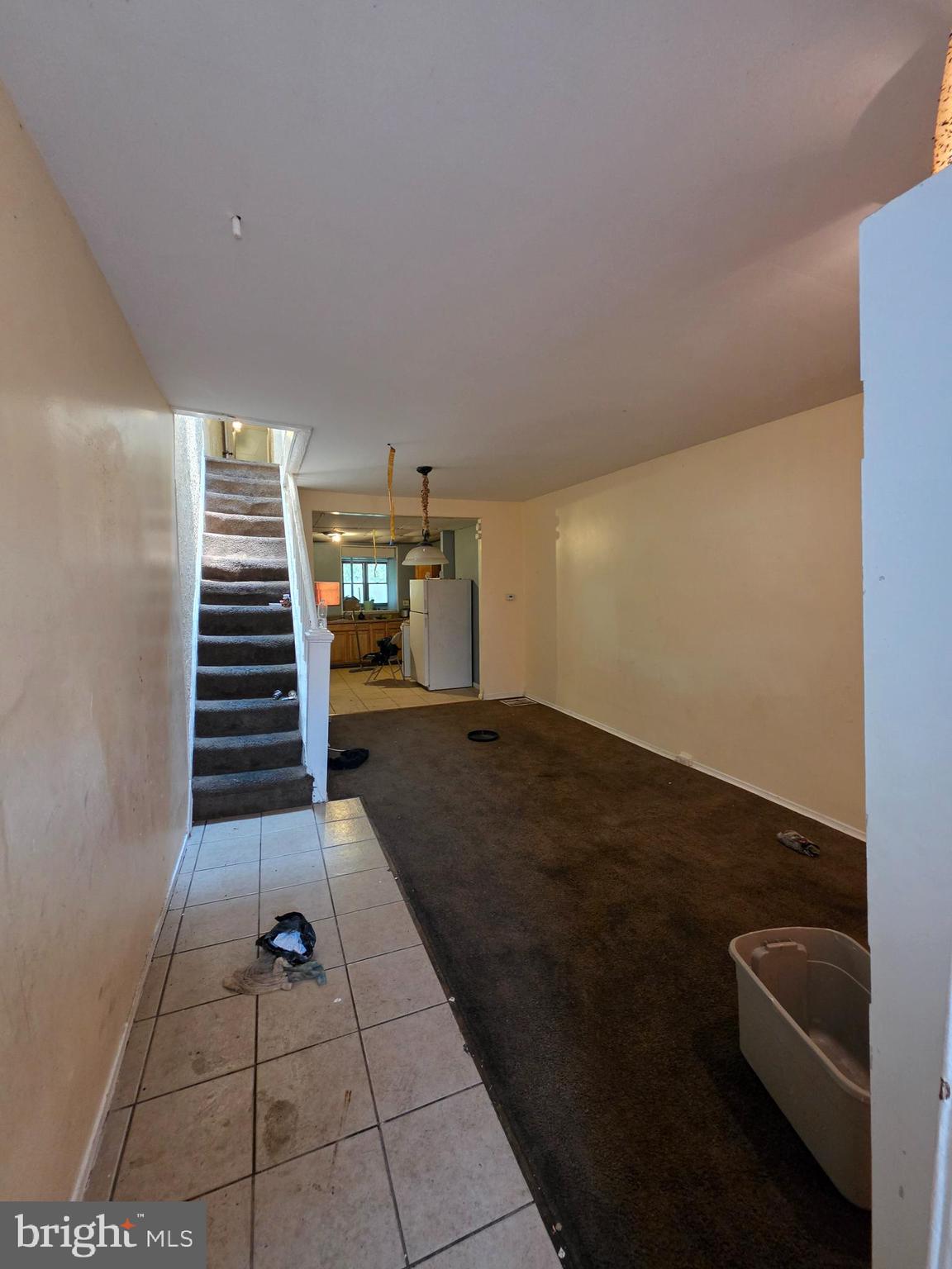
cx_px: 476
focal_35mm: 13
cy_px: 634
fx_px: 477
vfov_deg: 106.2
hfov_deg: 89.9
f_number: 1.9
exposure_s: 1/60
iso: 400
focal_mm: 2.2
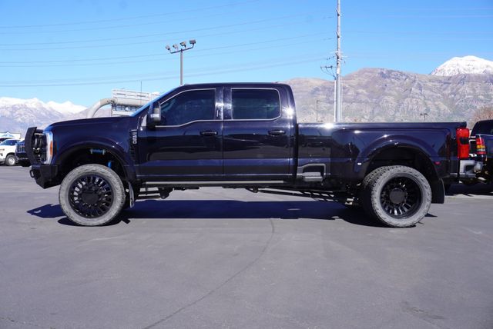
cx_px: 246
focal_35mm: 39
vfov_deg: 34.3
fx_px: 535
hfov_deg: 49.5
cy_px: 164
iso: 100
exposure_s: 1/125
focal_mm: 26
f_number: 9
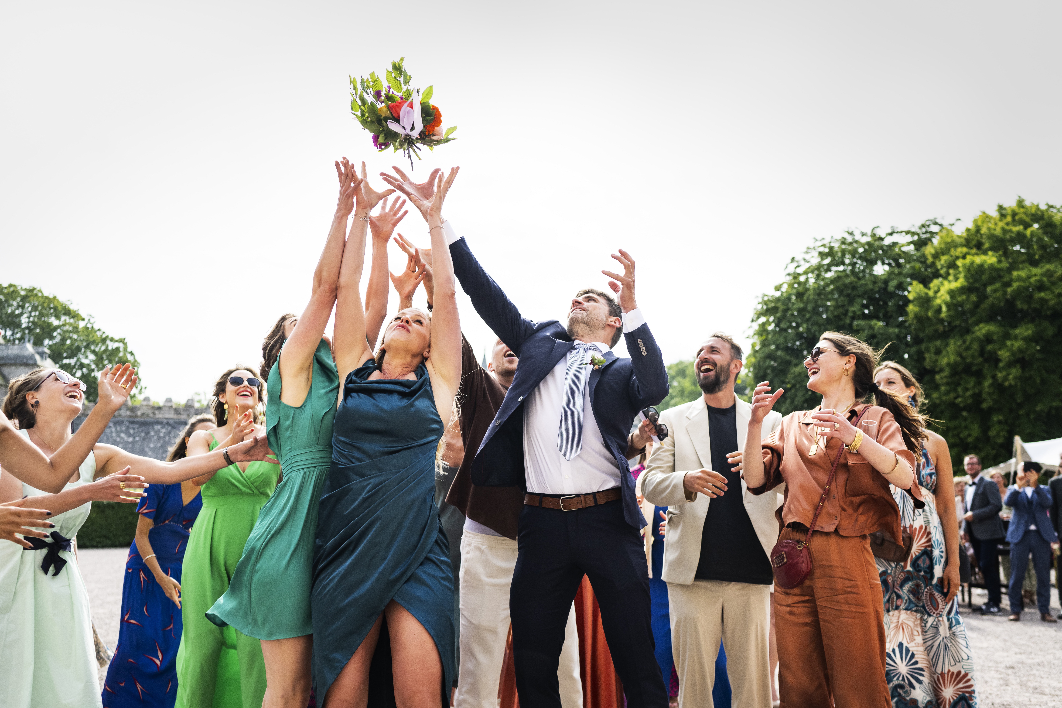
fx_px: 1032
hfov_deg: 54.4
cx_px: 531
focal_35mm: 35
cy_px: 354
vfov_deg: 37.9
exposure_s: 1/8000
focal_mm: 35
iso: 800
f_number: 3.2
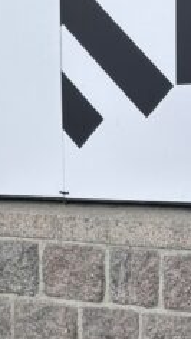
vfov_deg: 16.1
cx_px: -32
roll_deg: -0.3
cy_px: 210
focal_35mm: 133
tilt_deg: -3.1
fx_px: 1196
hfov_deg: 9.0
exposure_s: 1/2070
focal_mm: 6.86
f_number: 1.78
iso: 64
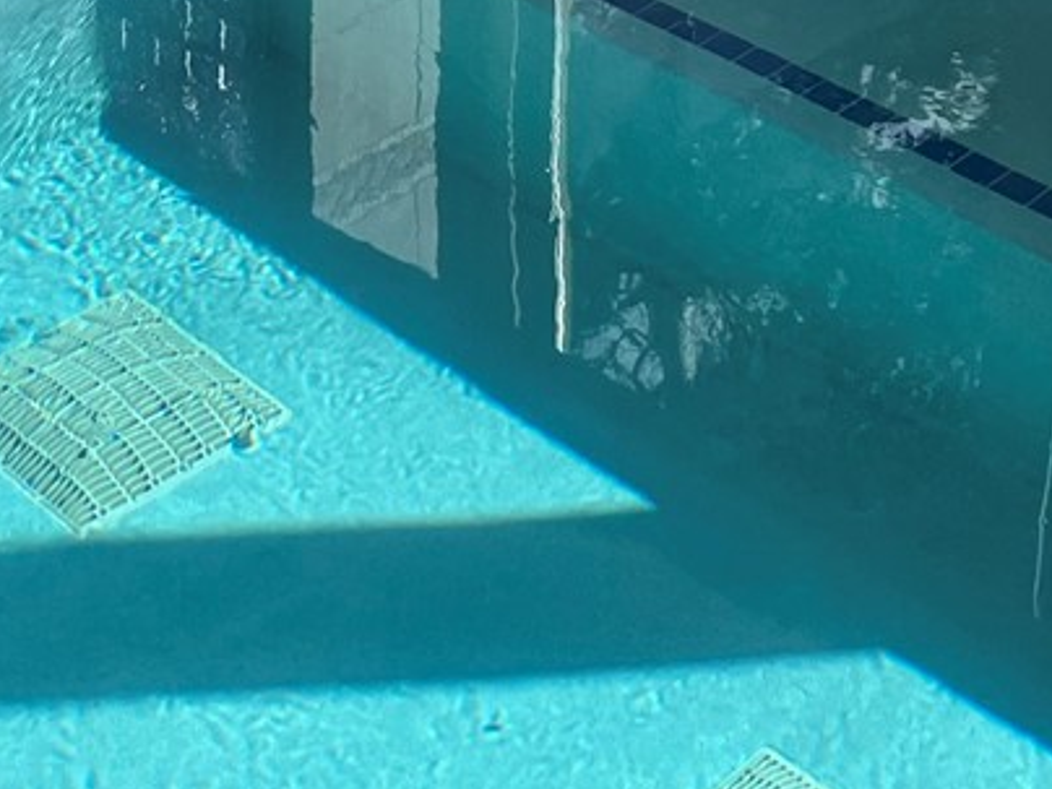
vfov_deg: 13.5
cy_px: -424
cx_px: 302
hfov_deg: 19.0
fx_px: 3130
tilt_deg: -19.6
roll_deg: +0.5
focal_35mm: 103
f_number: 1.6
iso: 50
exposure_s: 1/1647
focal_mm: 5.1
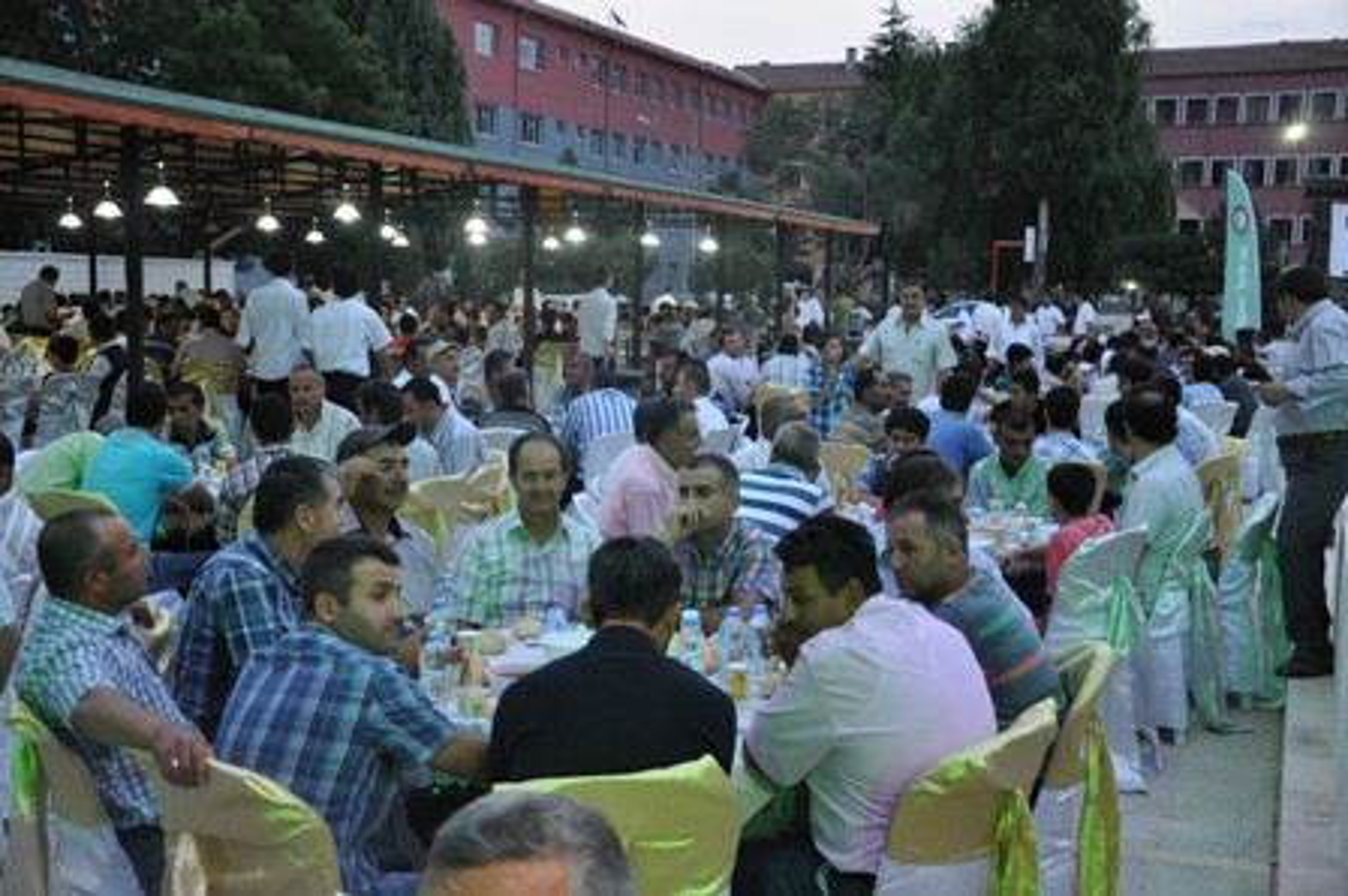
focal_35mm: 45
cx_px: 674
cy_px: 448
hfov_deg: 43.6
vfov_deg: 29.8
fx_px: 1684
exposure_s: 1/80
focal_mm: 30
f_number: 4.2
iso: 1600
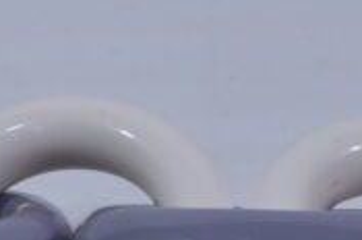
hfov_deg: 10.7
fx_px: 1927
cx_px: 172
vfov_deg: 7.0
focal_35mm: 192
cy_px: 340
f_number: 10
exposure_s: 1/125
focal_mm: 56
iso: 640
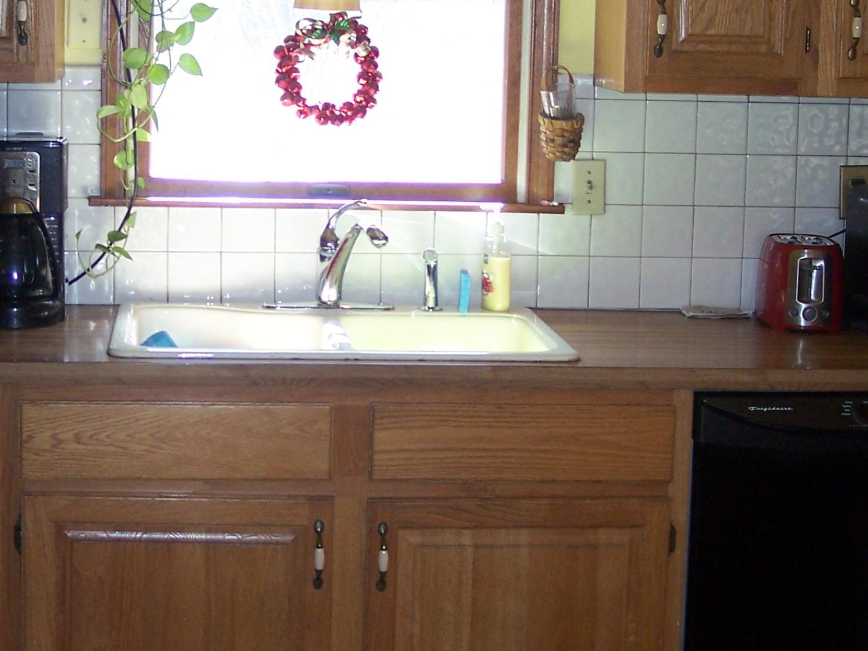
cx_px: 322
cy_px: 235
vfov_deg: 19.6
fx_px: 1881
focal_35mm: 75
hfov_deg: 25.9
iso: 140
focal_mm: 8
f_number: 2.8
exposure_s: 1/60
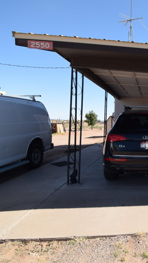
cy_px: 127
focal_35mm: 25
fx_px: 174
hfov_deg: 36.2
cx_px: 176
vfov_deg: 74.0
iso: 100
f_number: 7.1
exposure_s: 1/200
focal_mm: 10
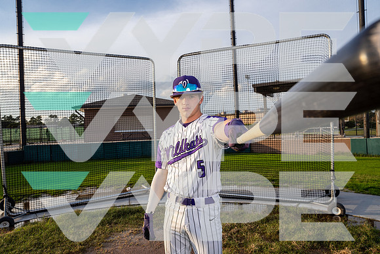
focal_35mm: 24
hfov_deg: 73.7
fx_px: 253
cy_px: 127
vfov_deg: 53.2
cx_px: 190
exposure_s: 1/320
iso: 250
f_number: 6.3
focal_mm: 24
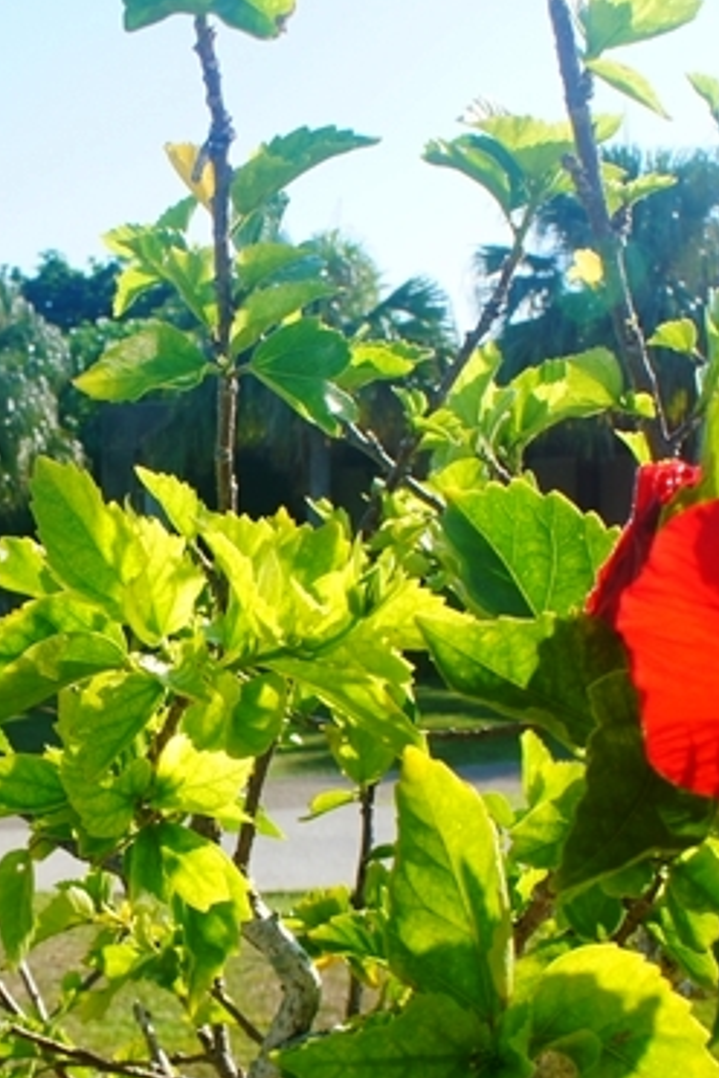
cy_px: 653
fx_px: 1737
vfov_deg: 34.4
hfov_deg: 23.0
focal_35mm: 58
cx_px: 133
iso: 200
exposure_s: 1/125
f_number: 13
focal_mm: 18
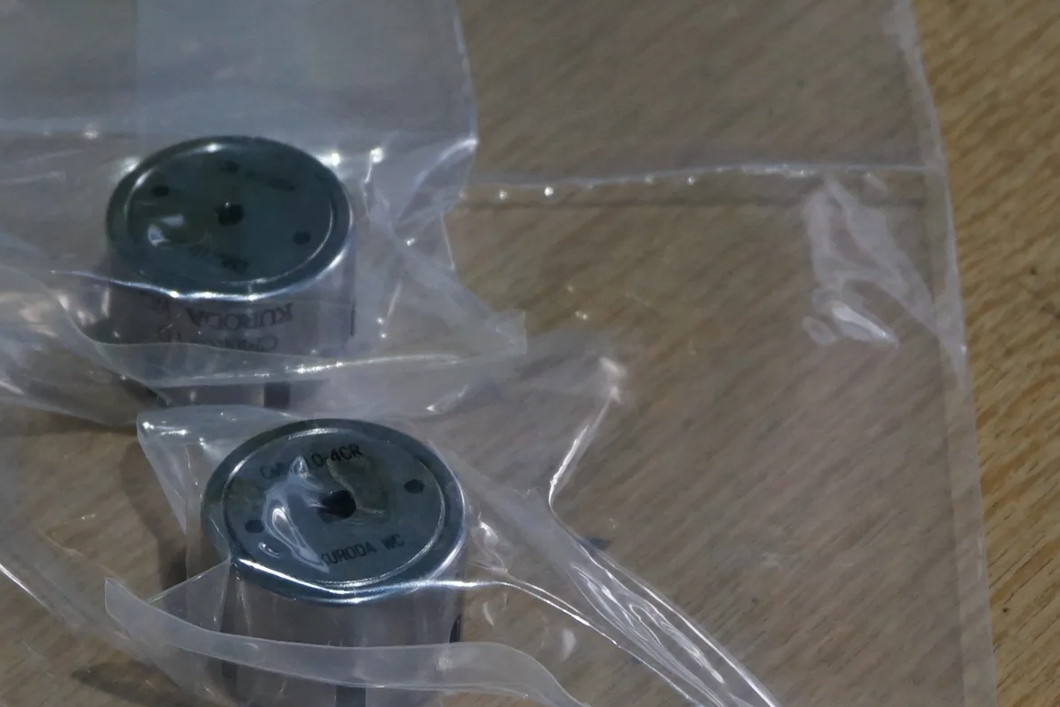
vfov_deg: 10.3
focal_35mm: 132
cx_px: 174
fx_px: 3887
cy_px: 668
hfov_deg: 15.4
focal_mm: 38
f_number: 6.3
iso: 1000
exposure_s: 1/60
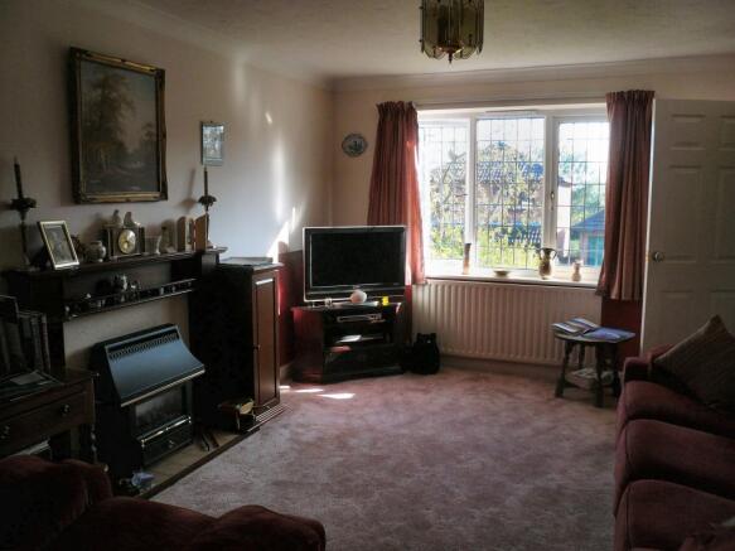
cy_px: 276
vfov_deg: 49.7
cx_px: 368
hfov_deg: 63.5
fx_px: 594
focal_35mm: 28
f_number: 2.8
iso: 100
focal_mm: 4.6
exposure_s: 1/125
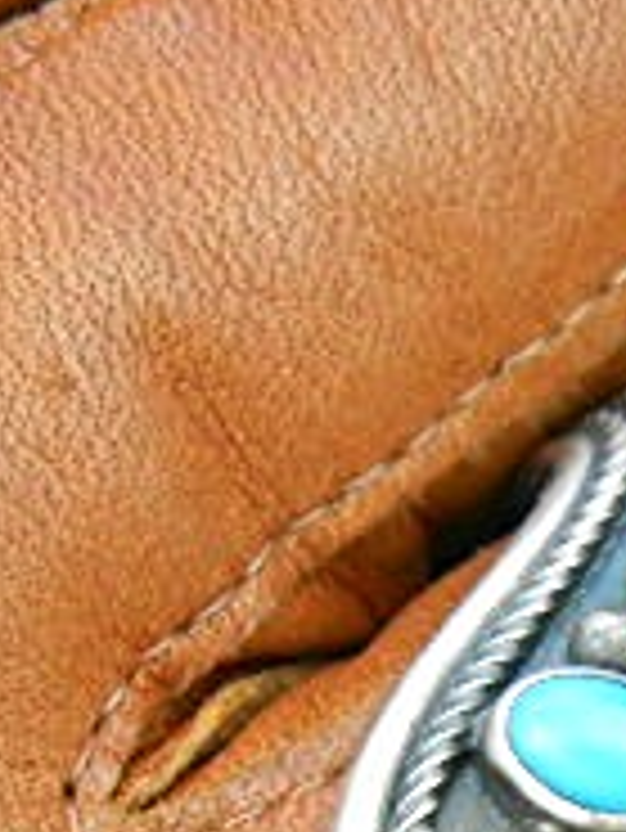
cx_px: 982
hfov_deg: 4.2
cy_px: 823
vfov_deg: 5.6
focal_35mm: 352
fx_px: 8478
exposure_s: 1/2.1
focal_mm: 18.3
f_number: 4.5
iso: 200
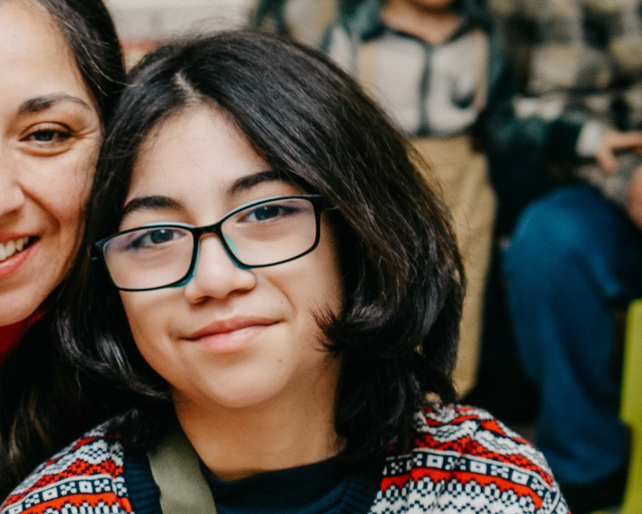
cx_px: -294
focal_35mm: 143
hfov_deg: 12.8
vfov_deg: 10.7
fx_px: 2717
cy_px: 511
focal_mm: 40
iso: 250
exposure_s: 1/160
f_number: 4
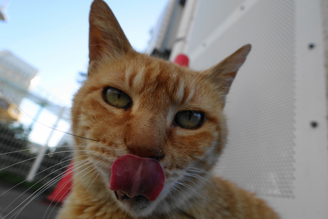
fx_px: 219
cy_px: 110
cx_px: 164
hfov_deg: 73.7
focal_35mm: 24
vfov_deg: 53.1
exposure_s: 1/320
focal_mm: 8.8
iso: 125
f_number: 4
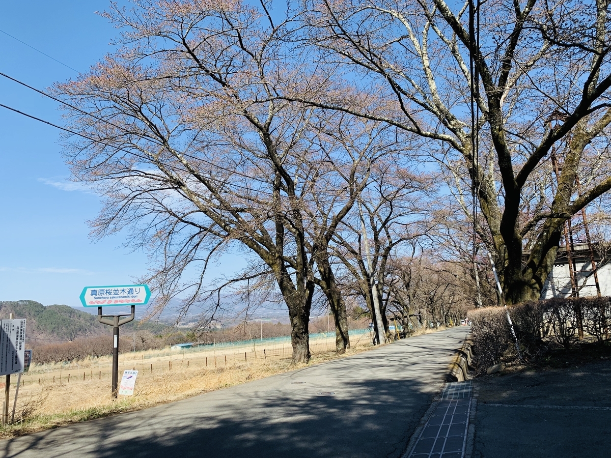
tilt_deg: +11.6
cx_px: 306
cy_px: 229
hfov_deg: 67.3
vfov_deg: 53.1
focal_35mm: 26
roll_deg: +3.1
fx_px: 459
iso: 25
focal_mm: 4.25
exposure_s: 1/1560
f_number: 1.8
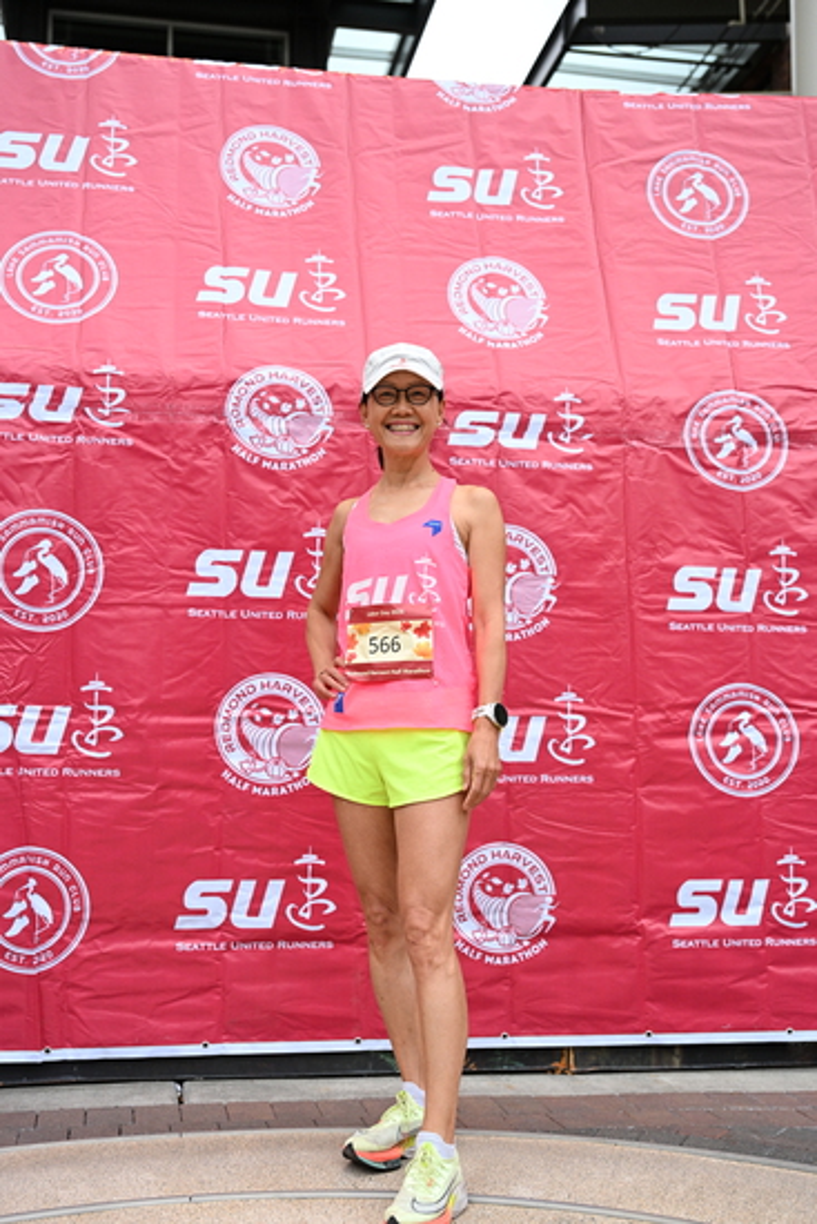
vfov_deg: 47.4
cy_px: 612
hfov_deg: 32.6
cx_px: 408
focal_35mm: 41
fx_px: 1395
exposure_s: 1/500
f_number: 4
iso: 2000
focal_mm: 41
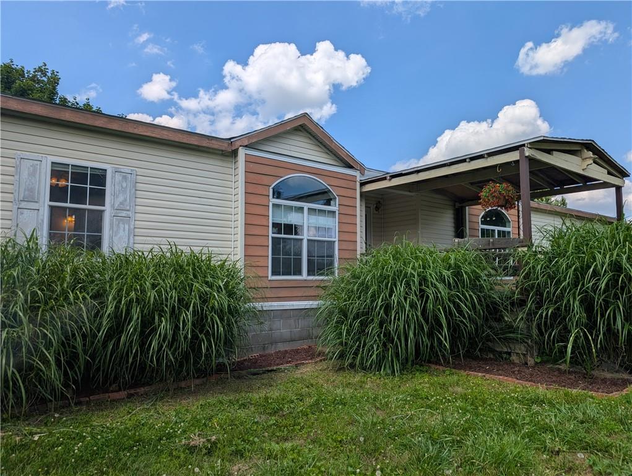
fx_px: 439
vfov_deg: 56.9
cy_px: 238
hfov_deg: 71.5
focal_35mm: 24
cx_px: 316
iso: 21
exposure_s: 1/1541
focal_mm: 6.9
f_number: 1.68
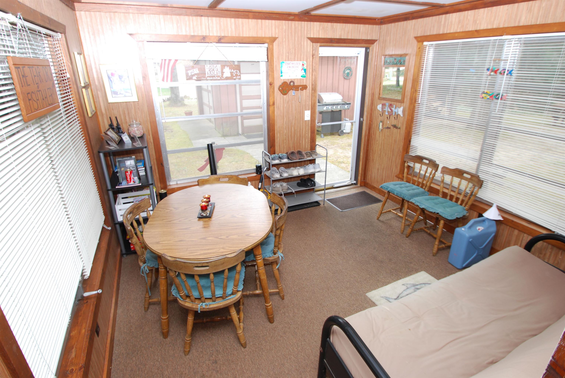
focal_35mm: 18
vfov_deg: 67.5
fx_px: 283
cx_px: 282
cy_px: 189
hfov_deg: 89.9
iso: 200
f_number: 4
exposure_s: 1/60
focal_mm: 12
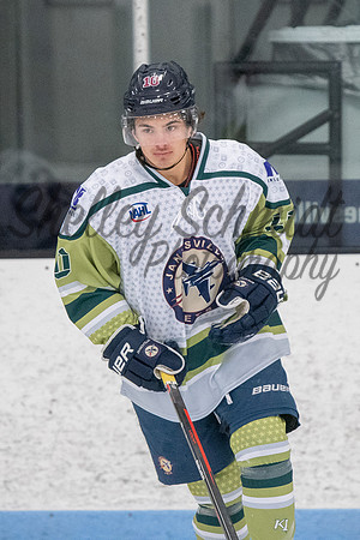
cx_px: 143
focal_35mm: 545
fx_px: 8174
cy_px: 213
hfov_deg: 2.5
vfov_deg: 3.8
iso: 2000
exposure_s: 1/800
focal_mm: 200
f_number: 3.5
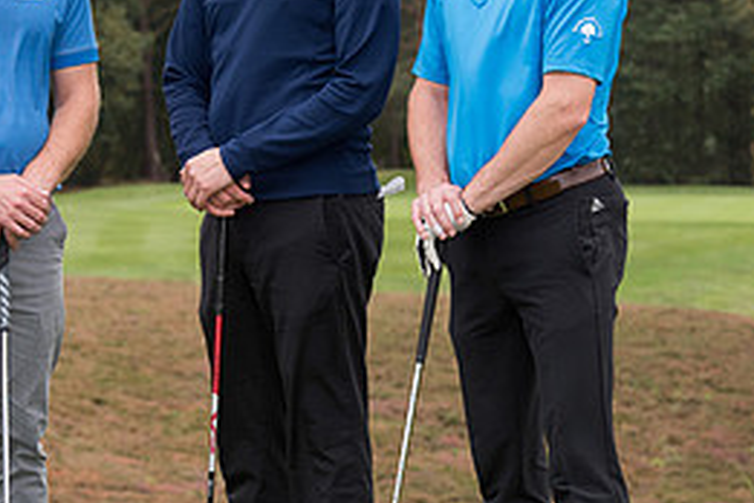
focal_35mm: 258
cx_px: 156
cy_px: 221
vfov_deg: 5.3
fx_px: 5403
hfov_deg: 8.0
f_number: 8
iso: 800
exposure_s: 1/250
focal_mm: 116
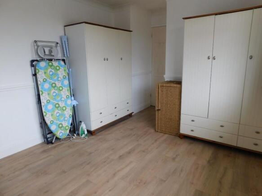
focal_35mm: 23
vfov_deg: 58.9
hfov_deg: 73.9
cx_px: 131
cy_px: 98
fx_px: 174
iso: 125
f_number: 3
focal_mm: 4
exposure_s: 1/50
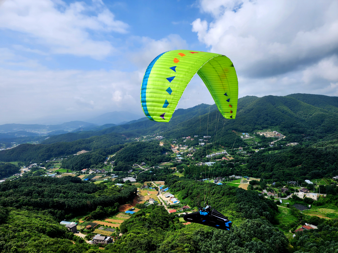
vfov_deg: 58.9
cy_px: 126
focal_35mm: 23
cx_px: 169
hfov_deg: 73.9
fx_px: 225
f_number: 1.8
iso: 12
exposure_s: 1/1538
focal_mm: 6.4
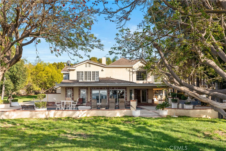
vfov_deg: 40.0
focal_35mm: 33
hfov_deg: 57.2
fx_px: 207
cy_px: 76
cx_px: 113
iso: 100
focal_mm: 33
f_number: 6.3
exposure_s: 1/50
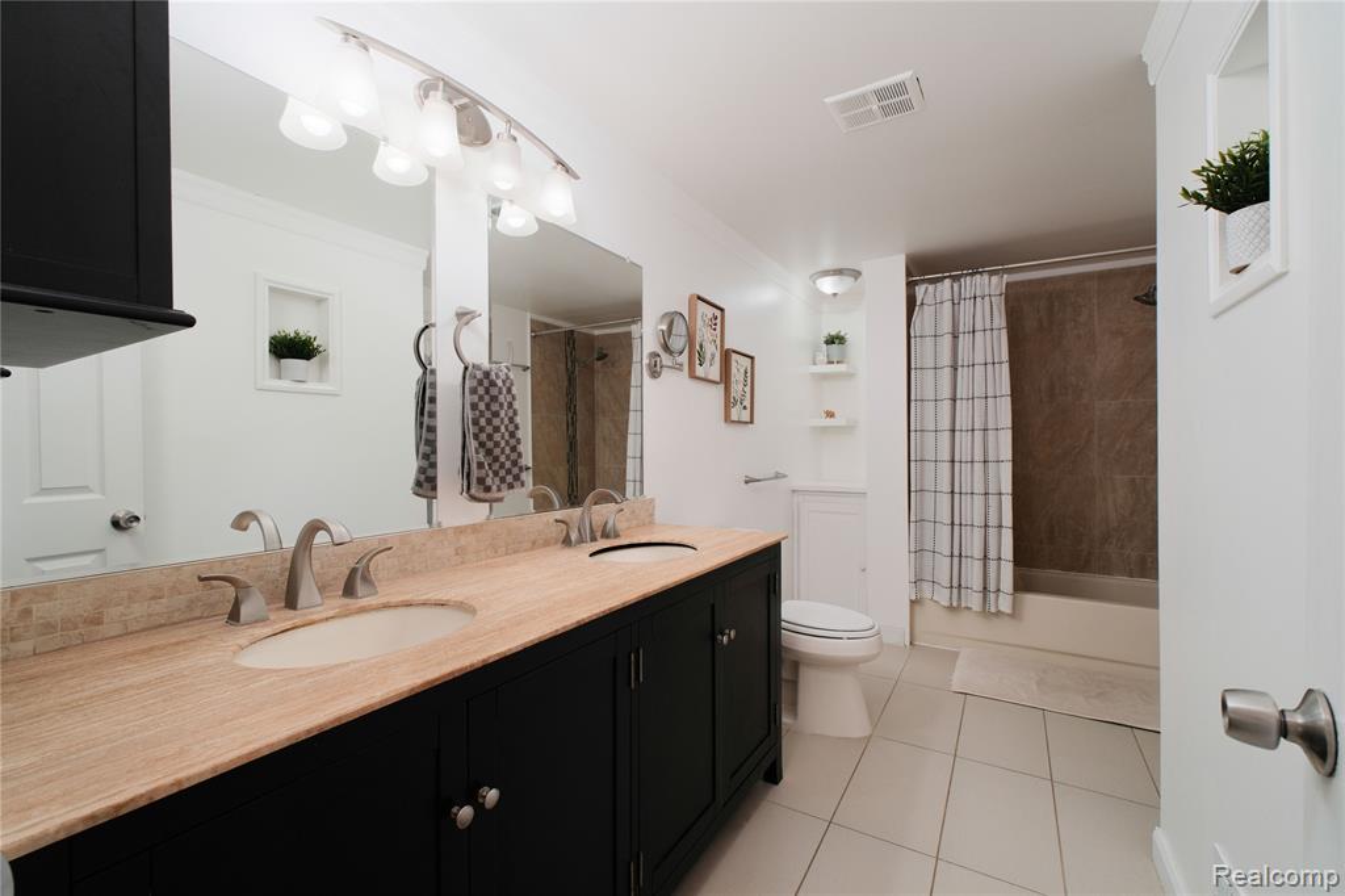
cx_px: 672
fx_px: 560
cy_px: 448
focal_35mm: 15
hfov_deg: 100.4
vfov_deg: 77.3
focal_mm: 10
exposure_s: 1/250
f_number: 6.4
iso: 500
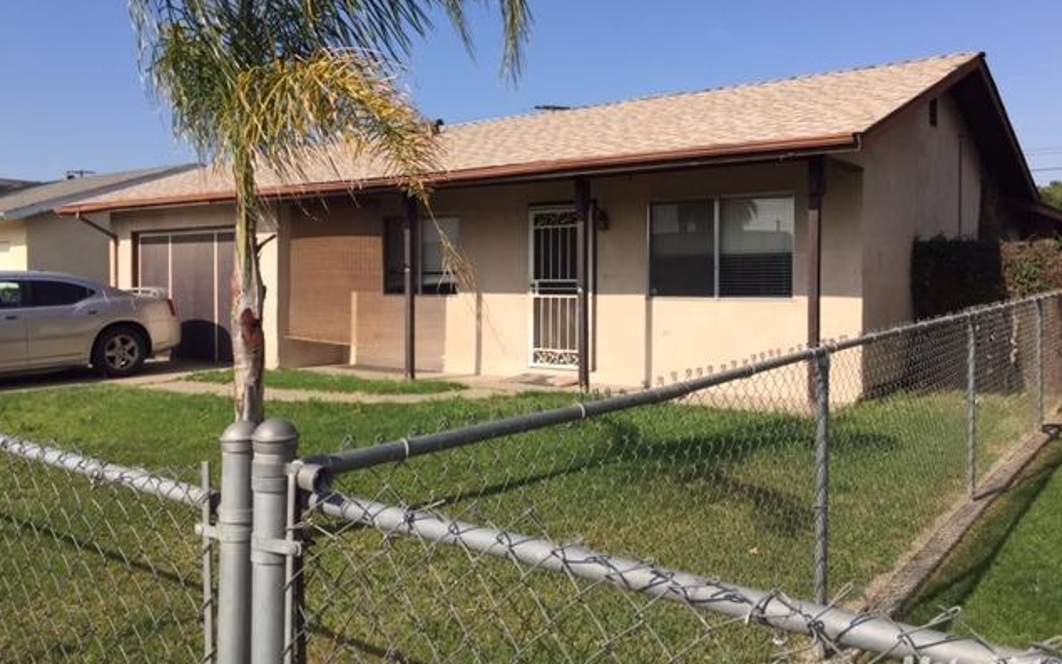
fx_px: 897
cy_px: 288
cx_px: 530
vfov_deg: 40.5
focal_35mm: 31
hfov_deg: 61.2
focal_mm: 4.15
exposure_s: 1/2475
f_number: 2.2
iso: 32
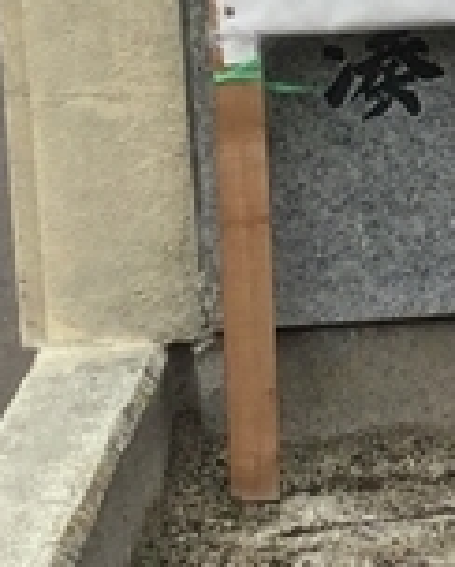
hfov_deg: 6.2
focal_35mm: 239
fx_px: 4015
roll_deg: +1.7
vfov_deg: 8.1
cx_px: 1126
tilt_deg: -7.1
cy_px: 67
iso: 25
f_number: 2.4
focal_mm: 3.3
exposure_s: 1/1404
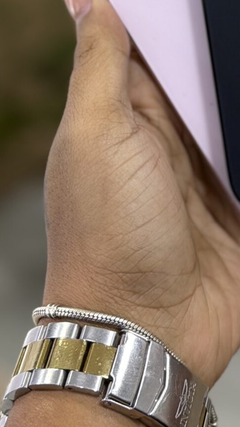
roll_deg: -0.8
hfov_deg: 7.7
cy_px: -33
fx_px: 1764
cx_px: 321
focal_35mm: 156
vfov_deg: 13.5
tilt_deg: -25.8
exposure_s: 1/60
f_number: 1.78
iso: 100
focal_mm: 6.76
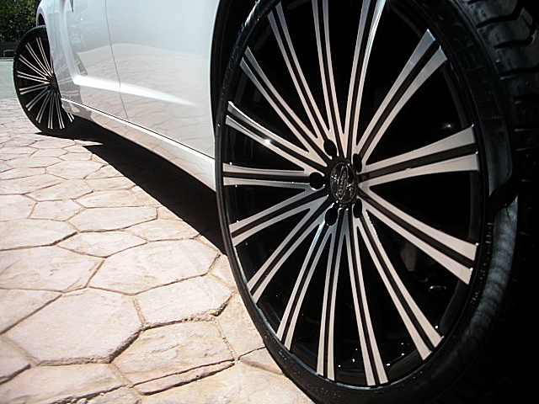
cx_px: 270
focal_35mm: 36
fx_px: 561
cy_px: 202
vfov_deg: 39.7
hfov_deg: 51.4
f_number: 2.8
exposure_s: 1/640
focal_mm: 6.3
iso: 50
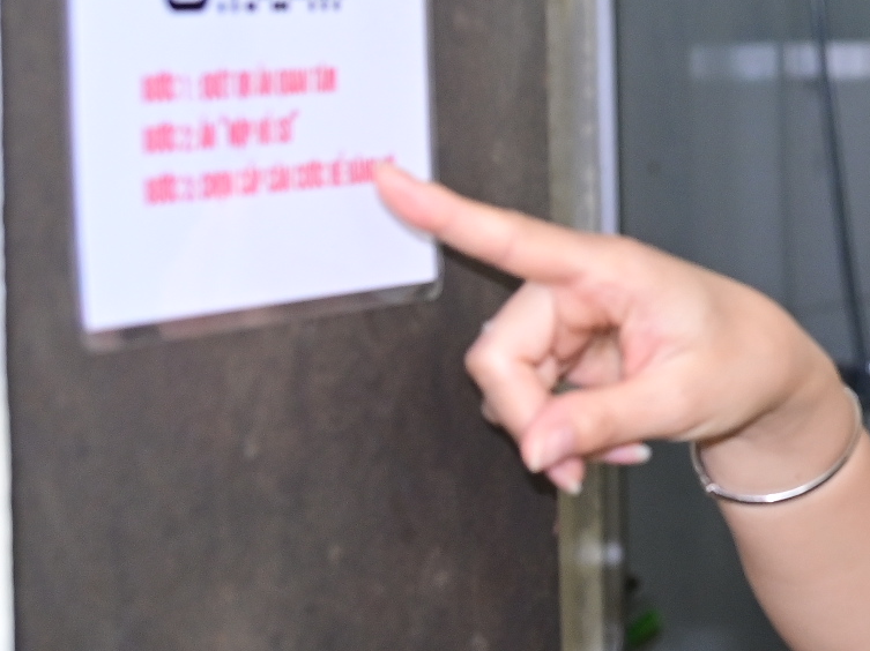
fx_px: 4271
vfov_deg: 8.7
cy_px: 134
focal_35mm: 170
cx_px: 1701
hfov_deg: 10.7
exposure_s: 1/100
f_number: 4
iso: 1250
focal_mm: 44
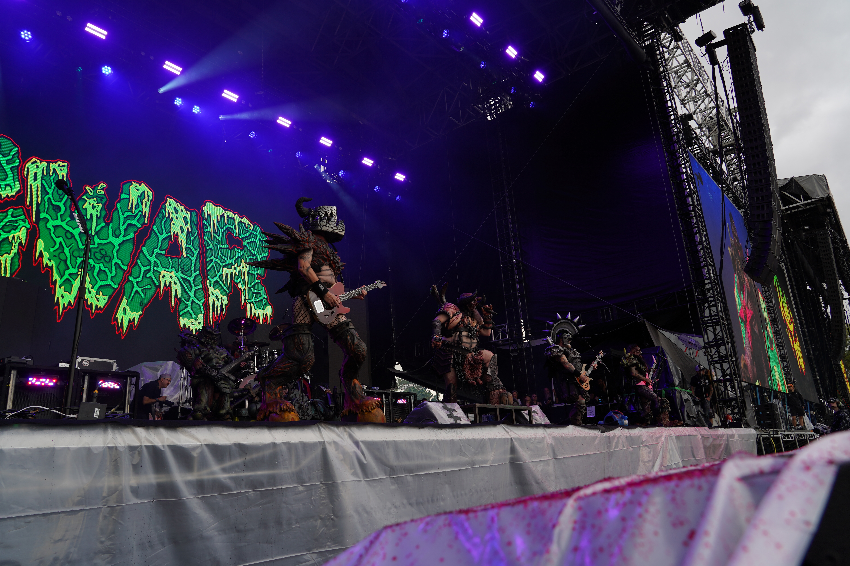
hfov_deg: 73.7
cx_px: 425
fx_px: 567
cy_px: 283
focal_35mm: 24
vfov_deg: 53.1
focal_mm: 24
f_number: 6.3
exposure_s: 1/80
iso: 100
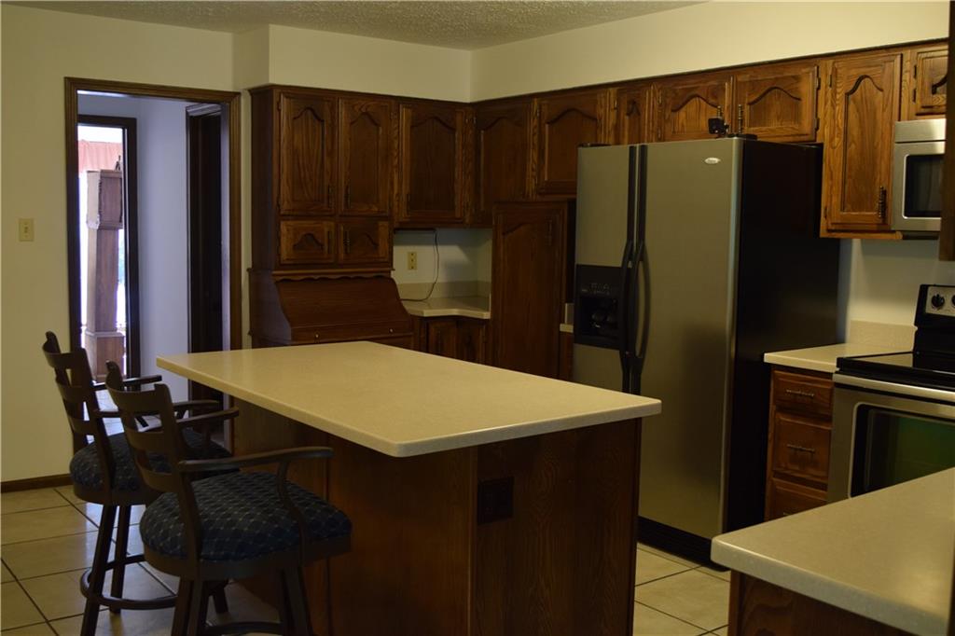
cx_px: 478
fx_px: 994
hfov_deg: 51.3
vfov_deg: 35.5
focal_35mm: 38
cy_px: 318
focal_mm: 25
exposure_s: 1/25
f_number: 5
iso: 800
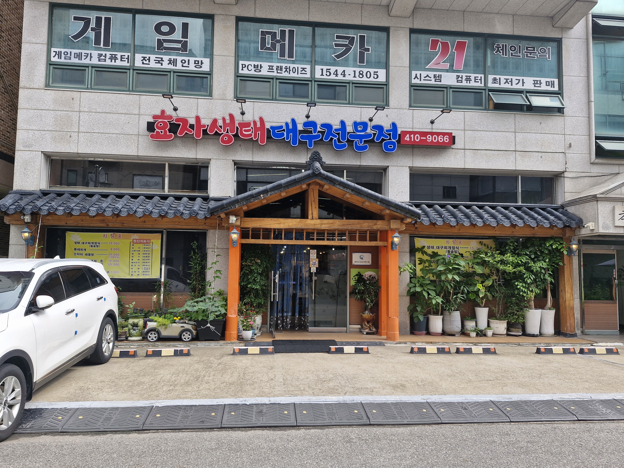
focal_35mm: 23
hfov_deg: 73.9
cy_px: 234
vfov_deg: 58.9
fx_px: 415
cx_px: 312
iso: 50
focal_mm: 5.54
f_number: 1.8
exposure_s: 1/552
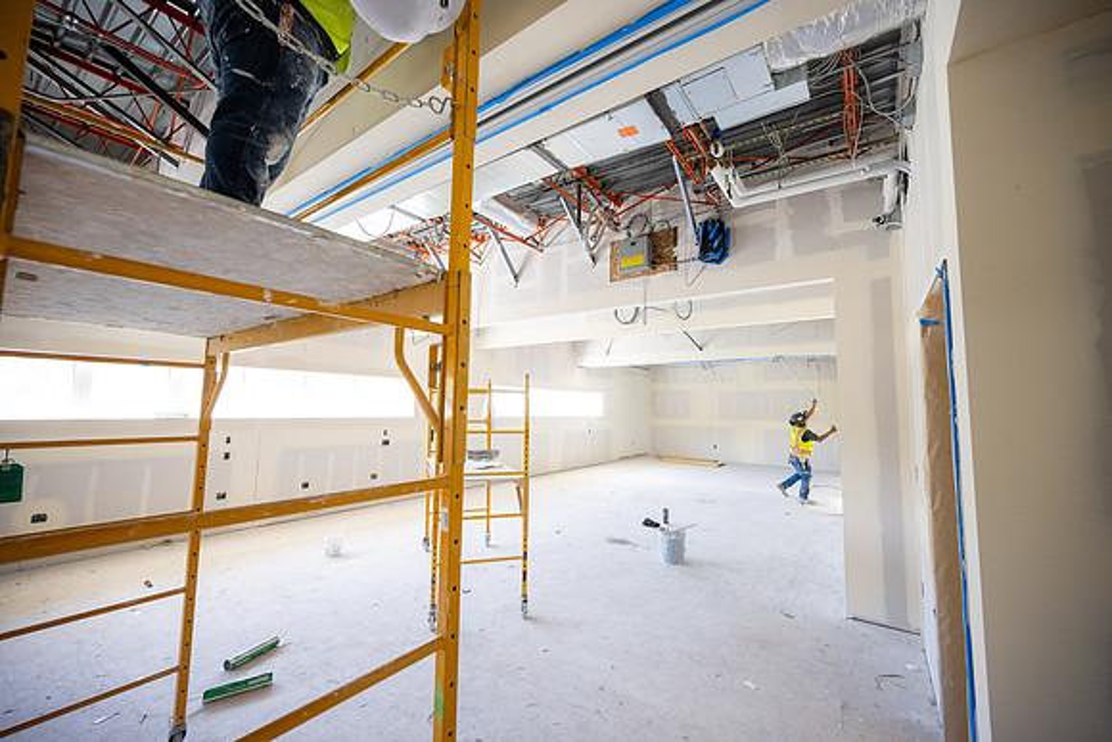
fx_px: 433
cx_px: 556
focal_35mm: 14
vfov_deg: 81.2
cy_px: 371
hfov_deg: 104.2
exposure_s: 1/100
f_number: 4
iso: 1250
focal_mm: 14
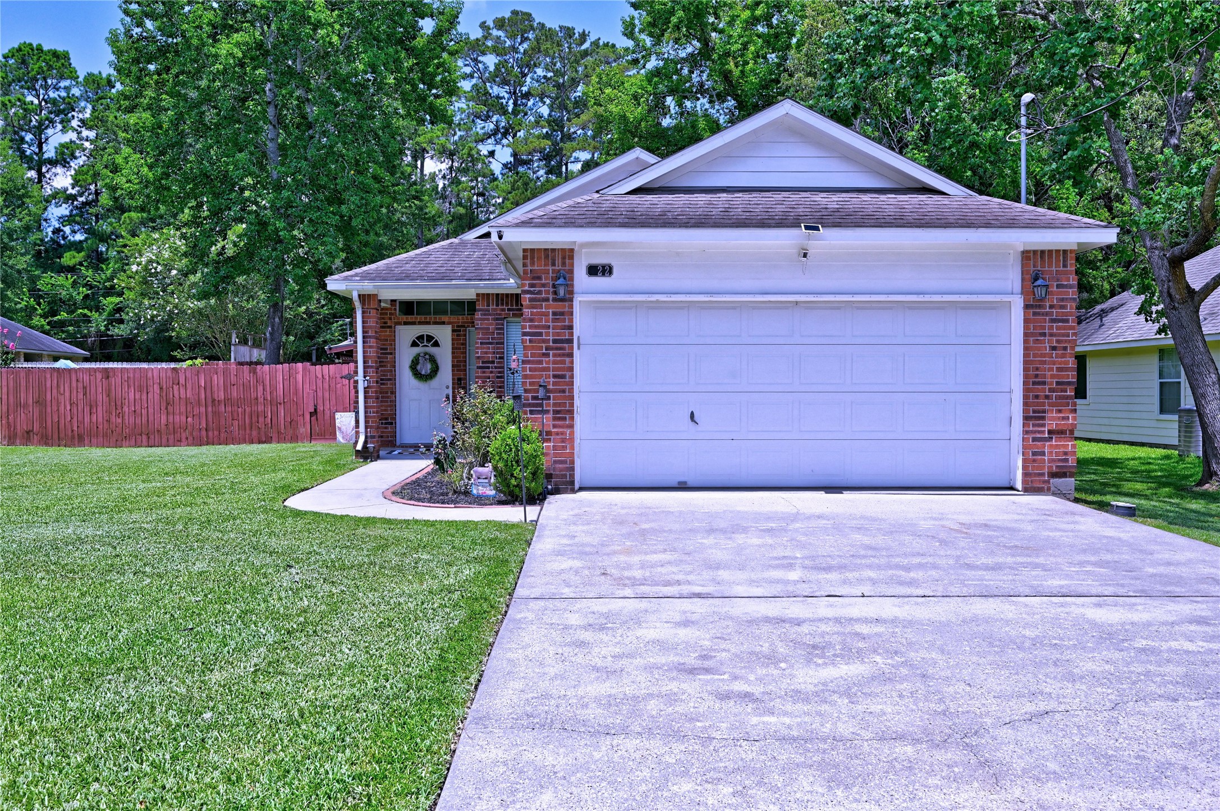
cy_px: 406
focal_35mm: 30
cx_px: 610
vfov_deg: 43.5
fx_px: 1016
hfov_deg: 62.0
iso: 400
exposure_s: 1/800
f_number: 8
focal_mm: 30
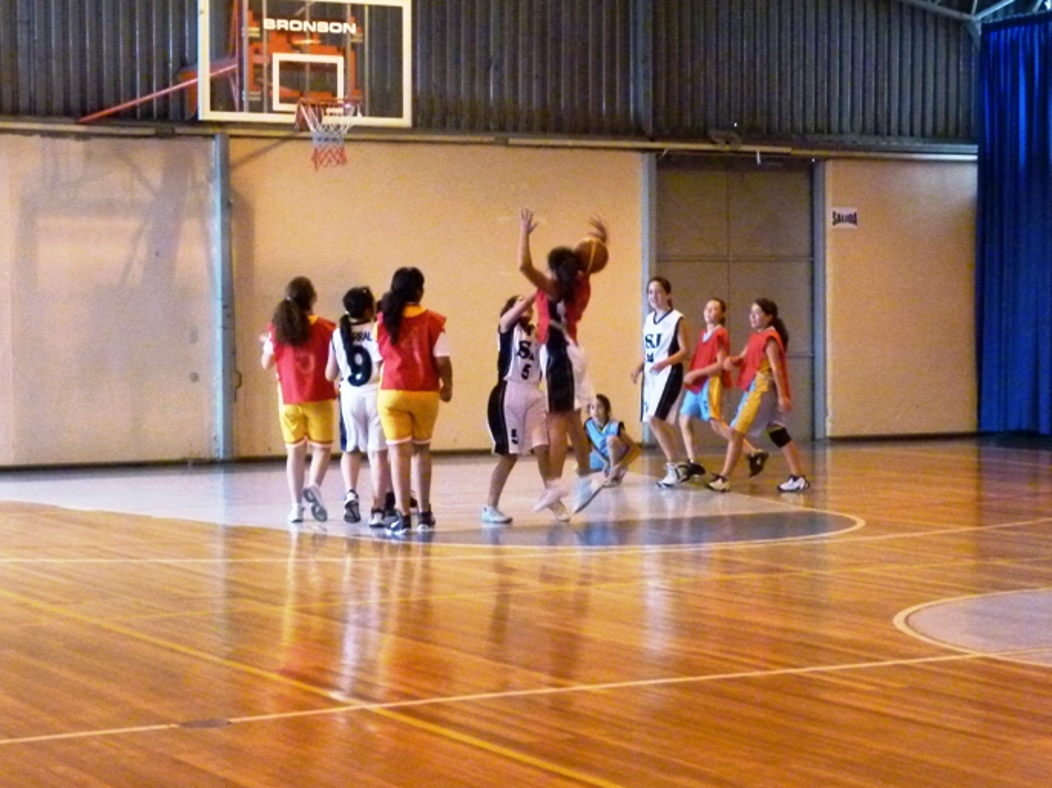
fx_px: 2552
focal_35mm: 84
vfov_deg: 17.6
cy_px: 354
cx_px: 577
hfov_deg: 23.3
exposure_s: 1/80
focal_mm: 12.9
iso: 800
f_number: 3.3
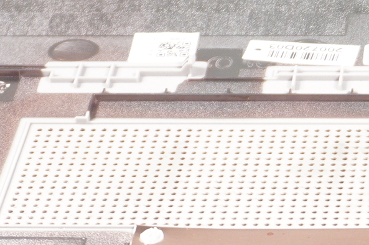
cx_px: 615
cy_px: 269
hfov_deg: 9.0
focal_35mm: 221
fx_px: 2258
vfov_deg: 6.2
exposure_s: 1/160
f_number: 5
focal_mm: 29
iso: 800
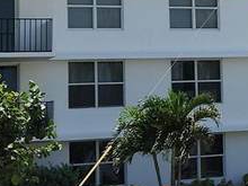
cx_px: 372
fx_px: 960
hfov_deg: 13.8
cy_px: -8
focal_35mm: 134
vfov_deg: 10.9
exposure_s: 1/1728
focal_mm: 5.4
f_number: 1.8
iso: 20
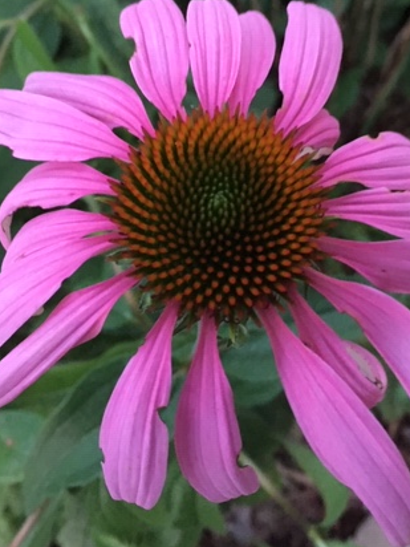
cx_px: 240
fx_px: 711
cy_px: 211
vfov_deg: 41.8
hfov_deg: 32.1
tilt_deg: -74.4
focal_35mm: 45
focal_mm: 4.15
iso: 250
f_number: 2.2
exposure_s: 1/15
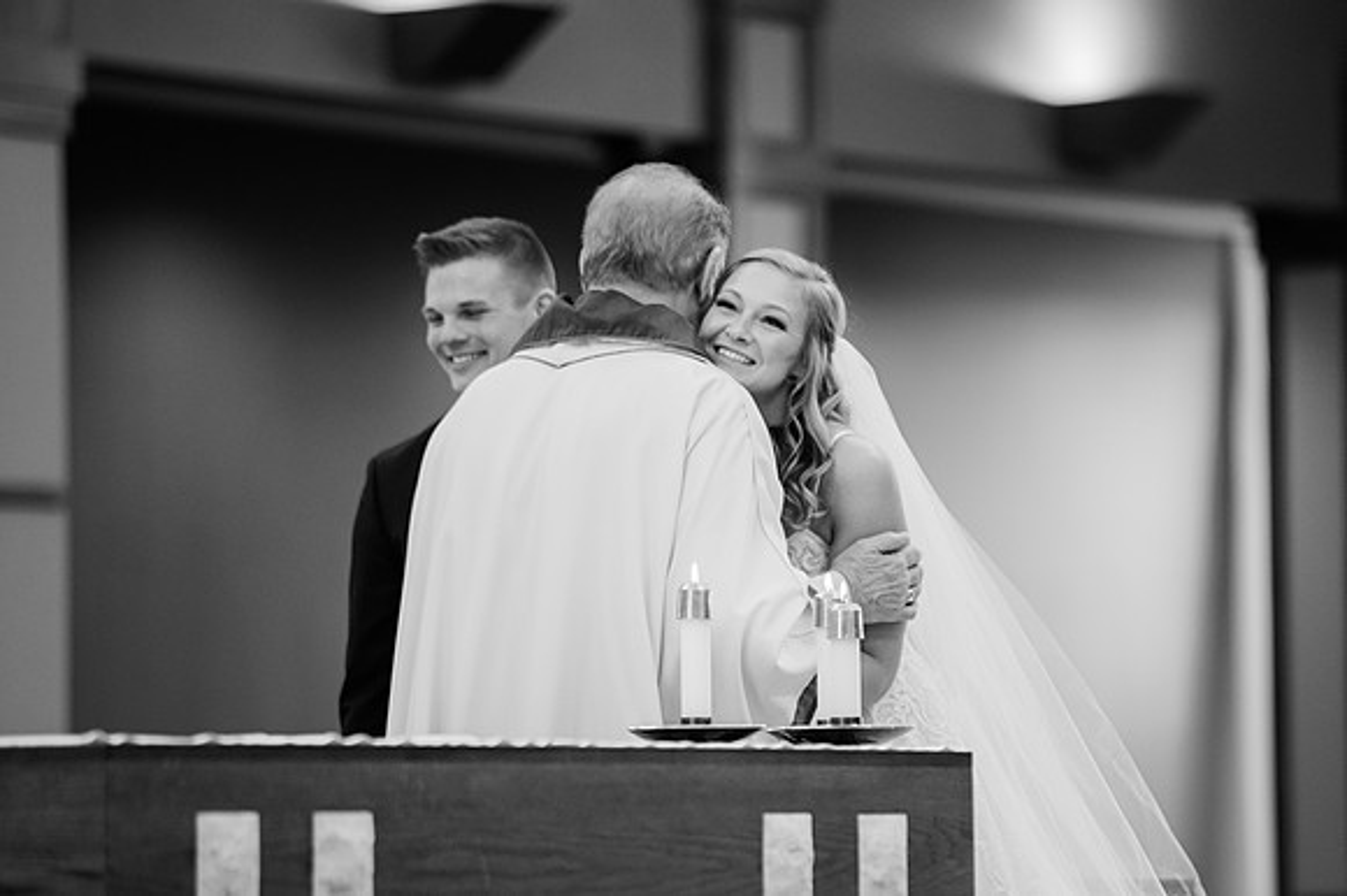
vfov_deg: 6.0
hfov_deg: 9.1
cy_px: 473
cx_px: 758
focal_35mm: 227
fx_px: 8498
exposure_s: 1/250
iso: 1000
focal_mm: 200
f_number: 2.8
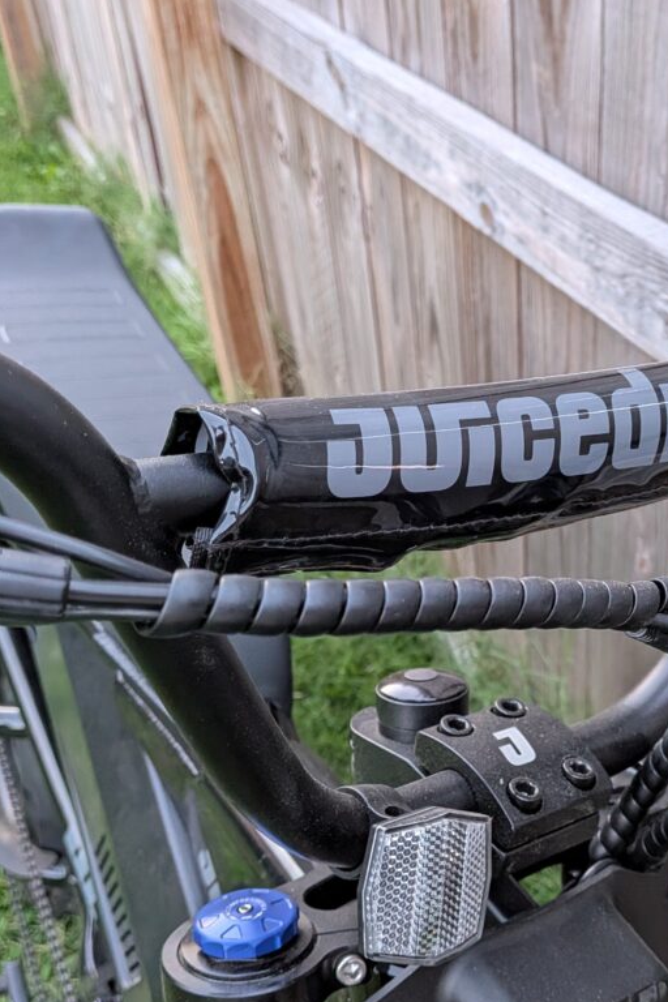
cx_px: 404
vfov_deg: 49.3
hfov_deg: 34.1
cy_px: 583
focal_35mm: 39
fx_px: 1085
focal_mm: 4.53
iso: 721
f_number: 1.7
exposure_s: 1/73.8
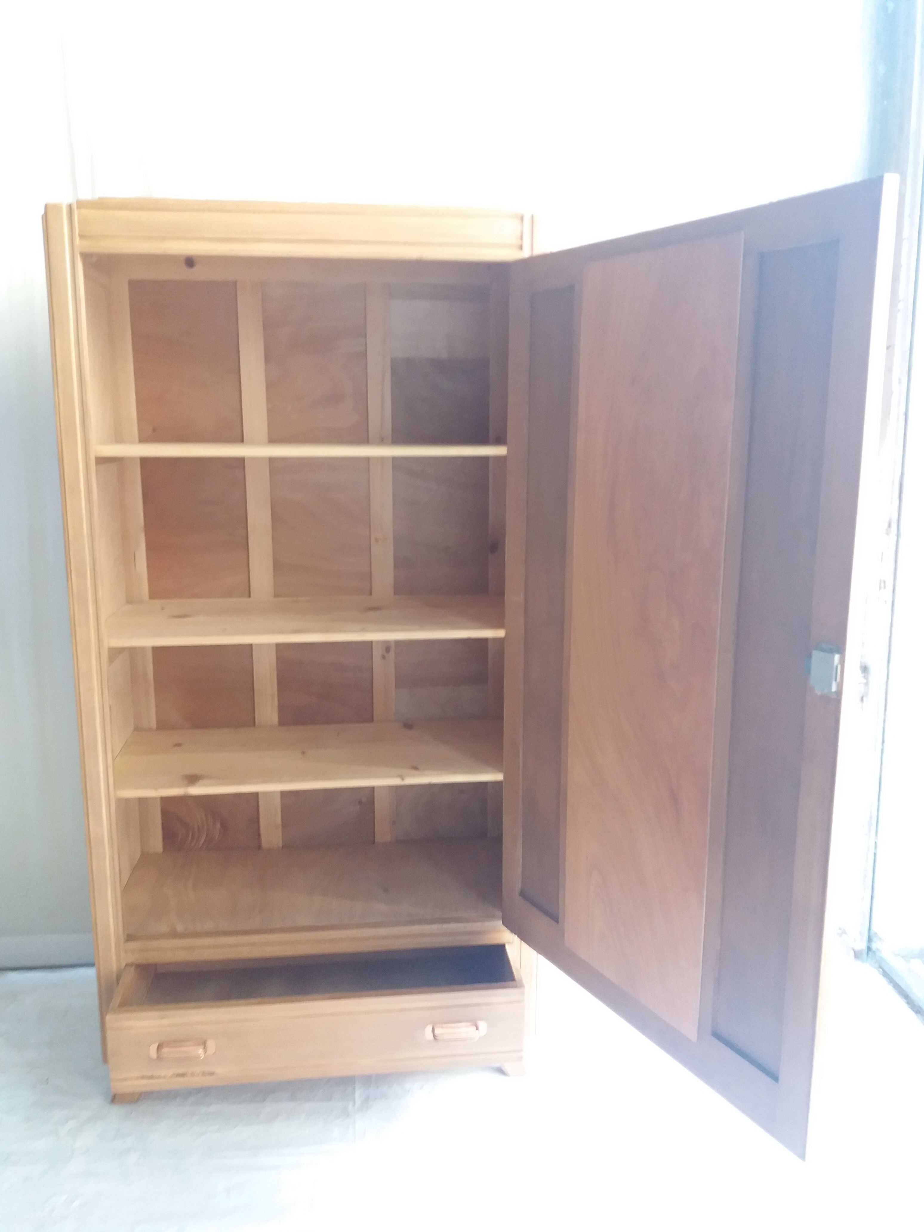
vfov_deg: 63.4
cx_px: 462
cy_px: 616
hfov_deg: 49.7
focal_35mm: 28
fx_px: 997
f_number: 1.9
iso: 160
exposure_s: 1/25
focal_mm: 3.7
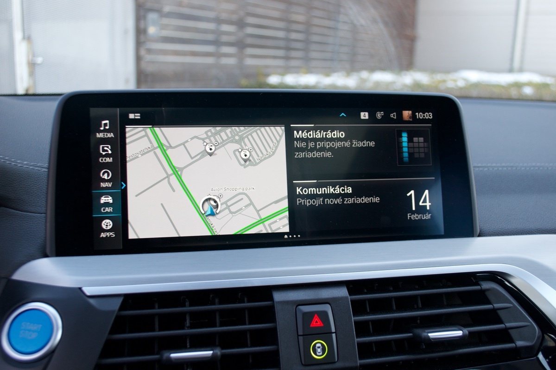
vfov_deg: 36.9
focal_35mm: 36
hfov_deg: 53.1
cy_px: 185
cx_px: 278
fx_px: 556
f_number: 5
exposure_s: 1/100
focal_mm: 24
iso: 400
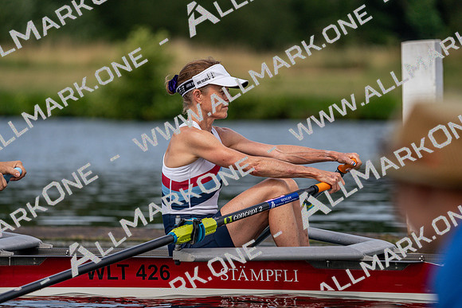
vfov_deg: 3.4
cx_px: 231
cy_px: 154
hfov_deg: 5.1
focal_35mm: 404
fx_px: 5186
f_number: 6.3
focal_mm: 404
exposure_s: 1/1600
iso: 400
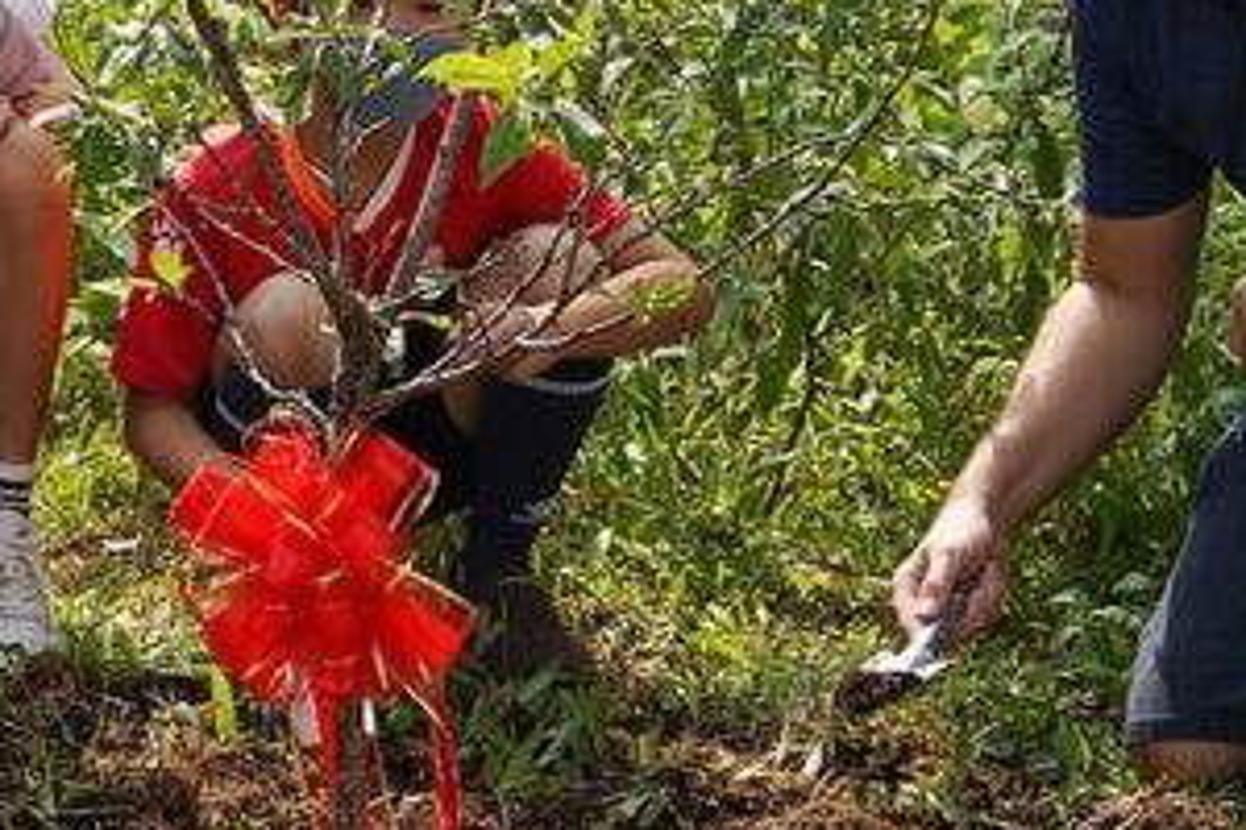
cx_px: 100
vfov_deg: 11.0
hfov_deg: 16.4
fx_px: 4257
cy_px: 8
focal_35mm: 123
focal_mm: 36
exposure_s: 1/250
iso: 100
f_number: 6.3
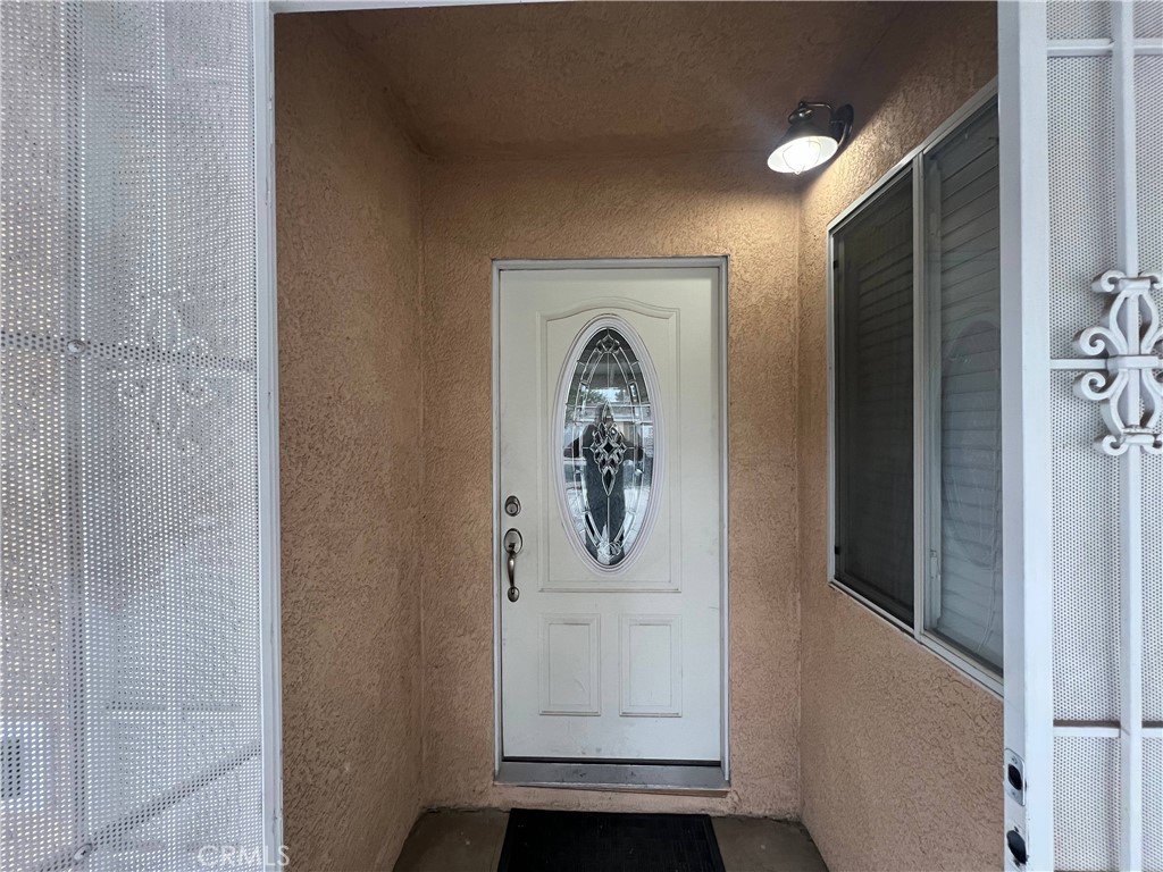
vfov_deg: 89.9
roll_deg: +0.2
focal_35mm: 13
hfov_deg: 106.2
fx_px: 437
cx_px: 582
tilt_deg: -0.7
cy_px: 436
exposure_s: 1/120
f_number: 1.8
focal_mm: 1.57
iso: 250
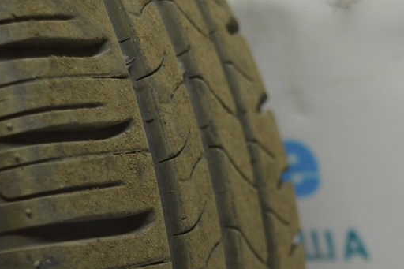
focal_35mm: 93
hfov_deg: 21.9
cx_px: 152
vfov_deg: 14.5
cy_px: 243
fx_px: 1043
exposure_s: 1/50
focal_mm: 31
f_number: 4.2
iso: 400
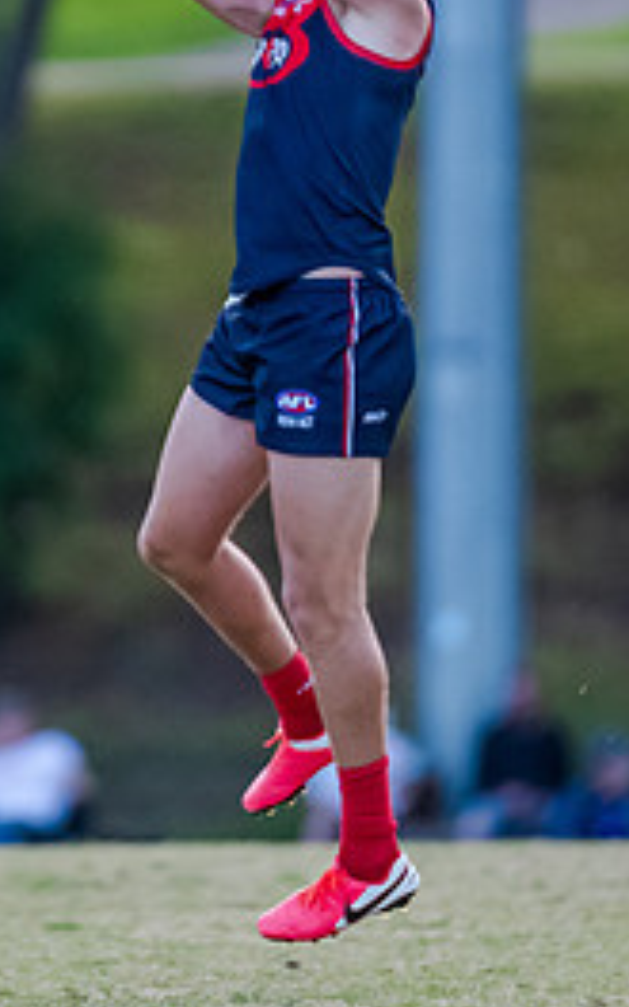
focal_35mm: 1097
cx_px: 196
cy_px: 368
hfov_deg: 1.2
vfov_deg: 1.9
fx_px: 30088
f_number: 2.8
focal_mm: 300
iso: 1800
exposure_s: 1/1600
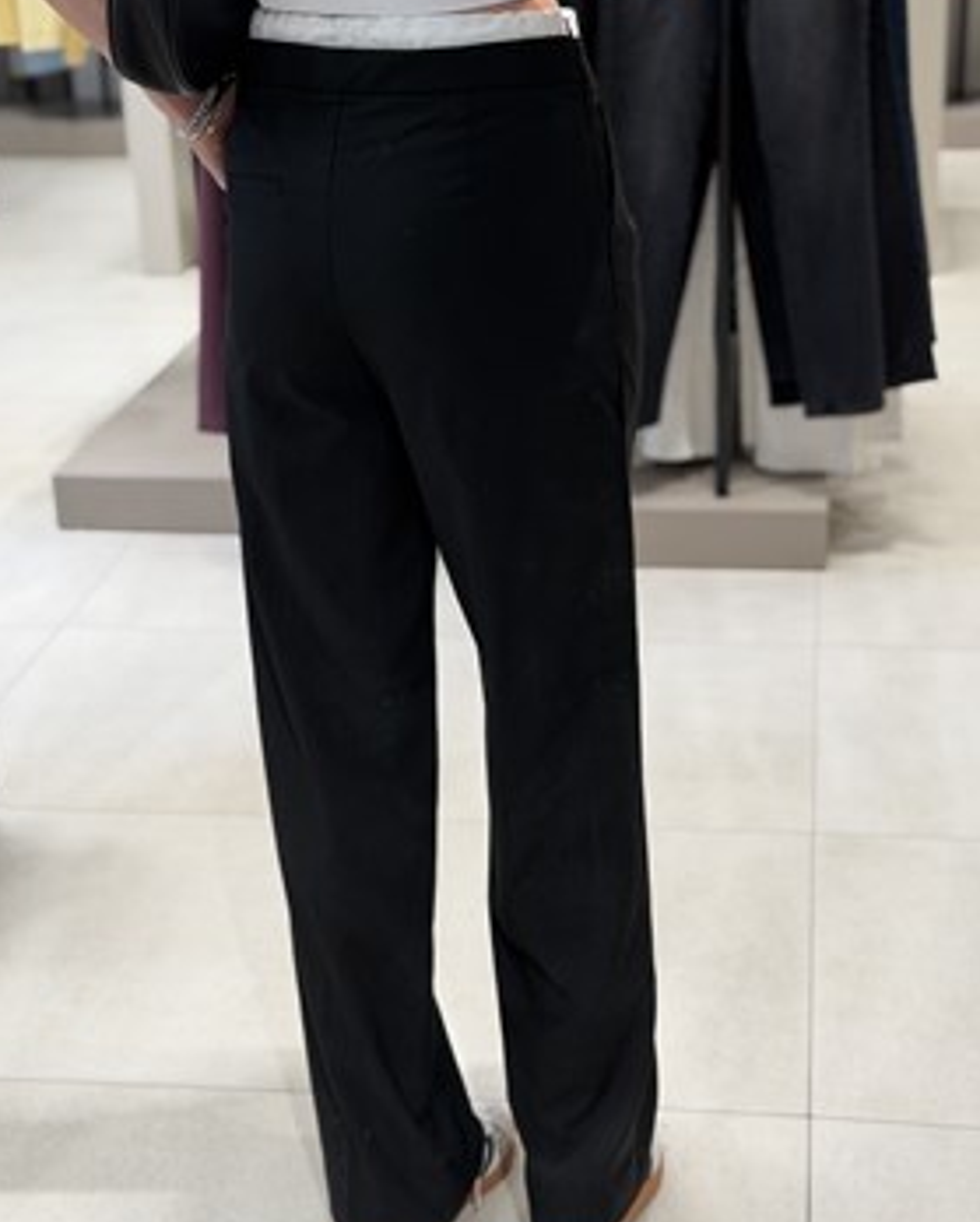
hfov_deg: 25.4
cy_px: 586
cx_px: 515
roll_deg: +3.1
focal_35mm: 60
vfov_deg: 31.4
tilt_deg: -36.2
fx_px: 2172
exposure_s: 1/100
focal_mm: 6.76
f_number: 1.78
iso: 50
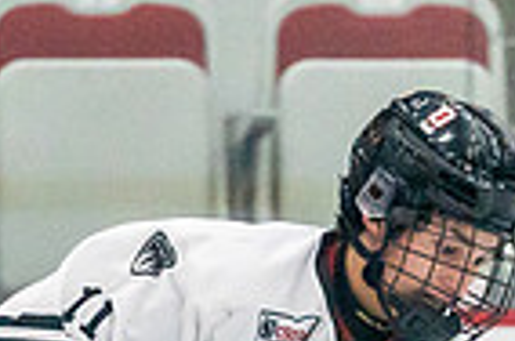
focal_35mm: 1297
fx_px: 18513
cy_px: 793
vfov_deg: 1.1
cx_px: 66
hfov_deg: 1.6
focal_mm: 200
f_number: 2.8
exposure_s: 1/1250
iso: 3200
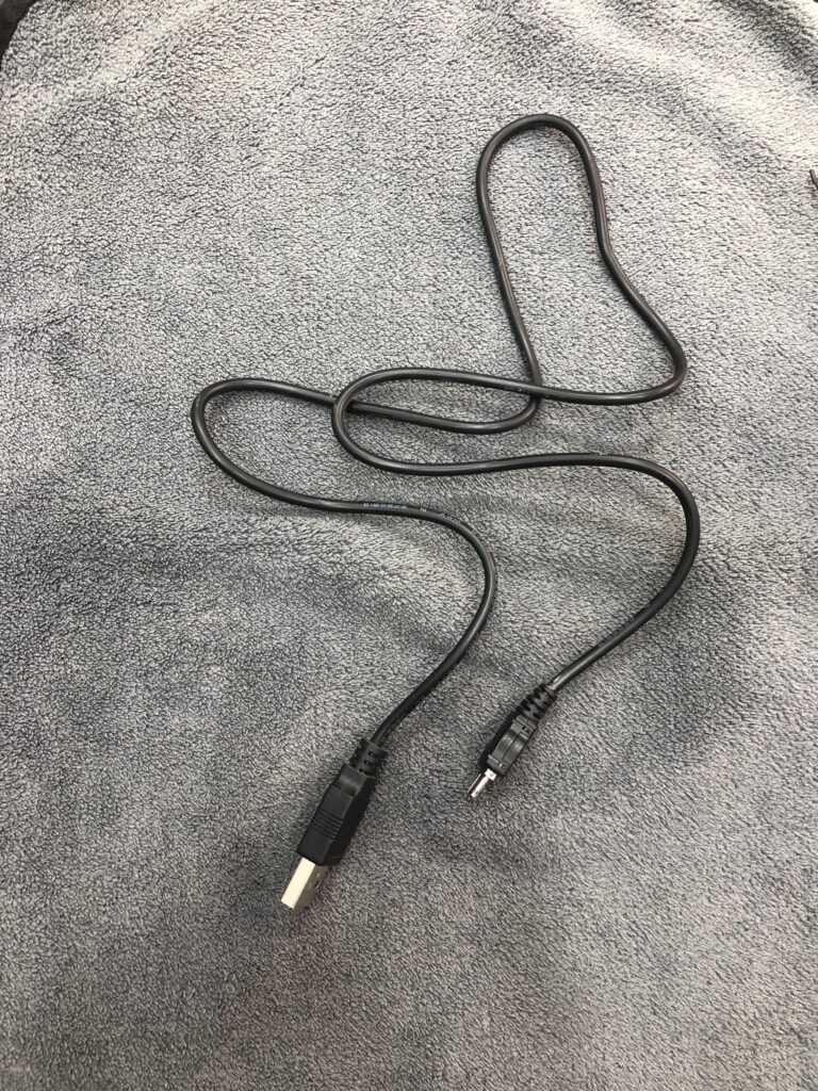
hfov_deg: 49.7
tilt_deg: -81.6
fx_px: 882
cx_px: 409
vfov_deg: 63.4
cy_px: 546
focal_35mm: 28
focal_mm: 4
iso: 40
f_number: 1.8
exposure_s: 1/33
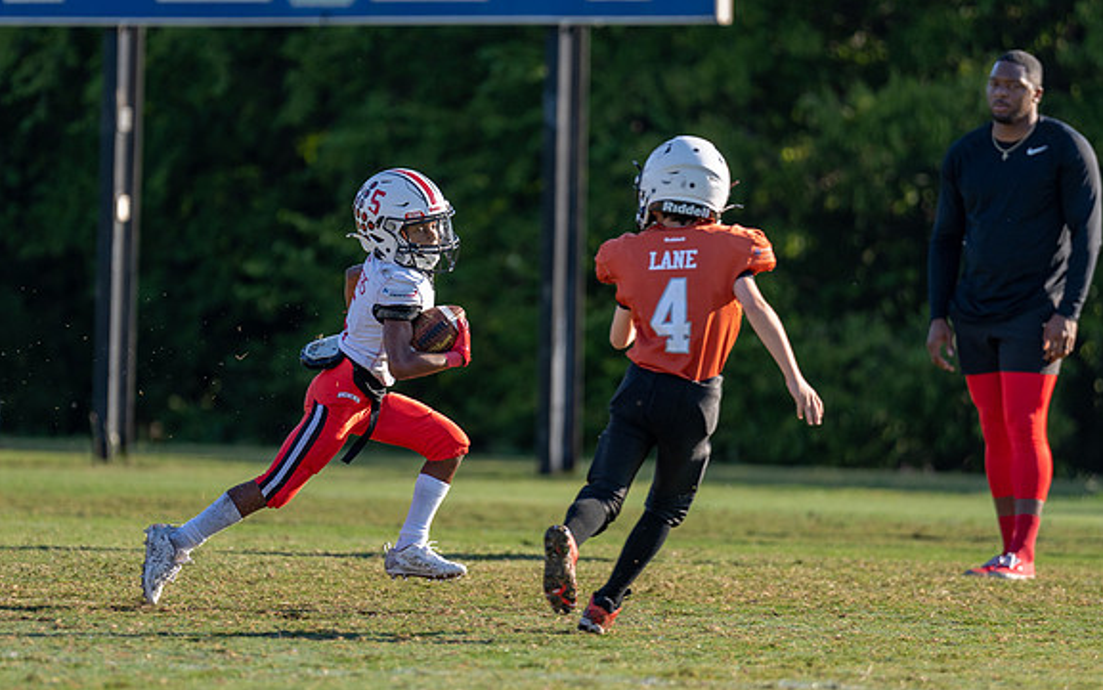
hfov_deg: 6.2
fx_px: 10163
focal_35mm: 338
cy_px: 346
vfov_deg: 3.9
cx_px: 473
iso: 100
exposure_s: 1/1250
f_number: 2.8
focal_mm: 200
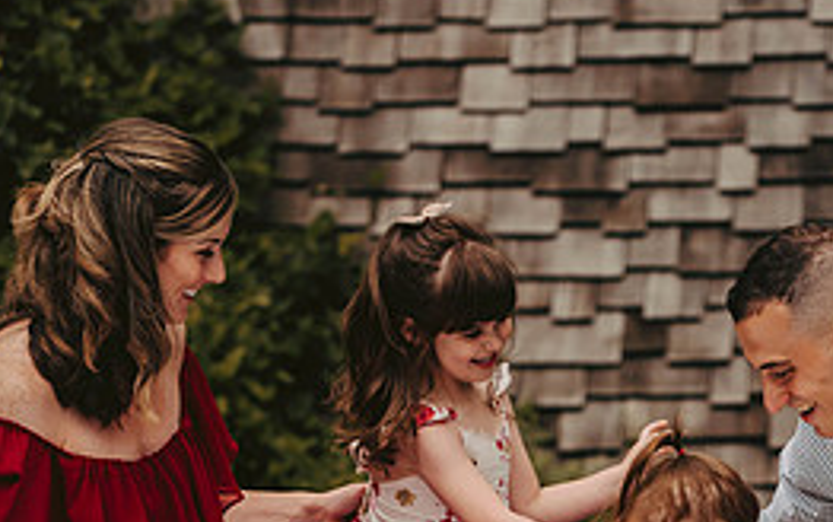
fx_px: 6155
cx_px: 703
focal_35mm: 271
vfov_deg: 4.8
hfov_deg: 7.7
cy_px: 565
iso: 640
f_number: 2.8
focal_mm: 120
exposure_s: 1/4000
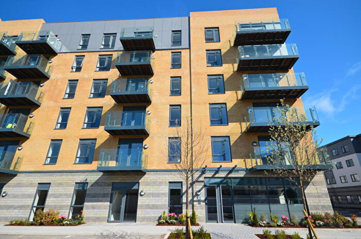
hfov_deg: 85.6
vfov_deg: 62.9
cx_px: 180
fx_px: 195
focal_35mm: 20
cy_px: 120
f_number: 10
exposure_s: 1/250
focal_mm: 13
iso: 200
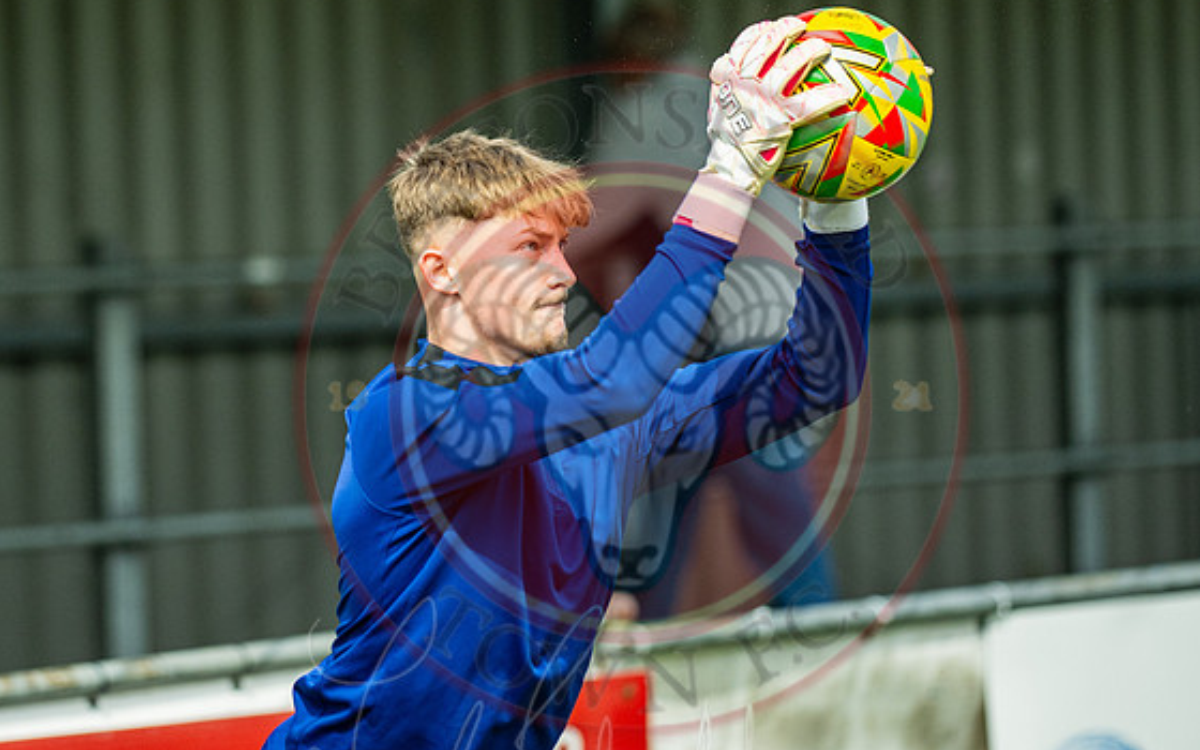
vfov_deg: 4.7
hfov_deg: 7.5
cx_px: 453
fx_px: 9124
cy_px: 222
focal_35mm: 279
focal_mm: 135
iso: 400
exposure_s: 1/10000
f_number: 1.8
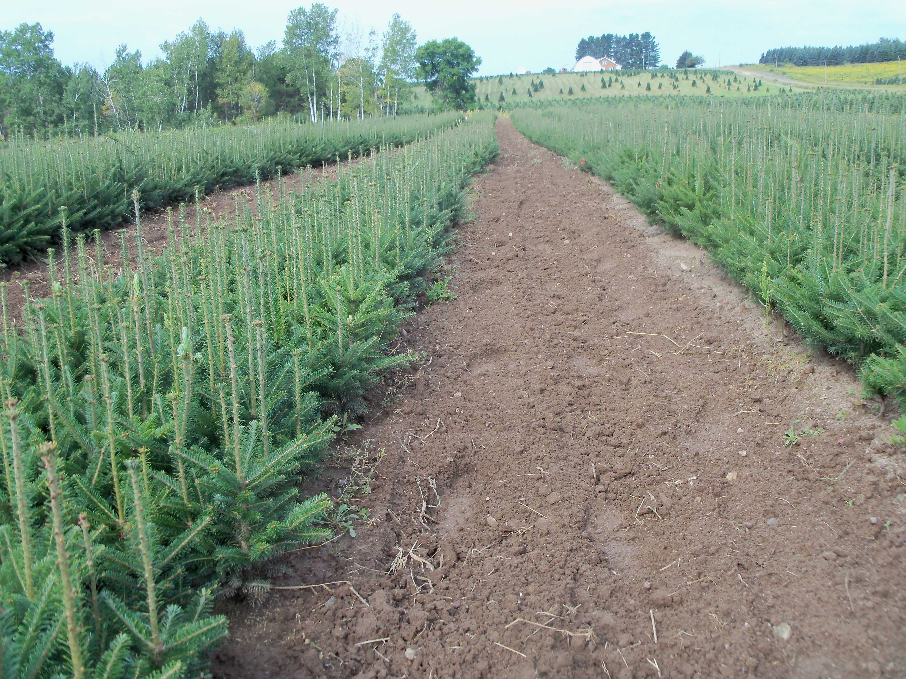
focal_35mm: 35
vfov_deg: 40.7
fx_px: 916
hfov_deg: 52.6
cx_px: 453
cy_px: 340
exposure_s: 1/320
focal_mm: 6.3
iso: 80
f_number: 3
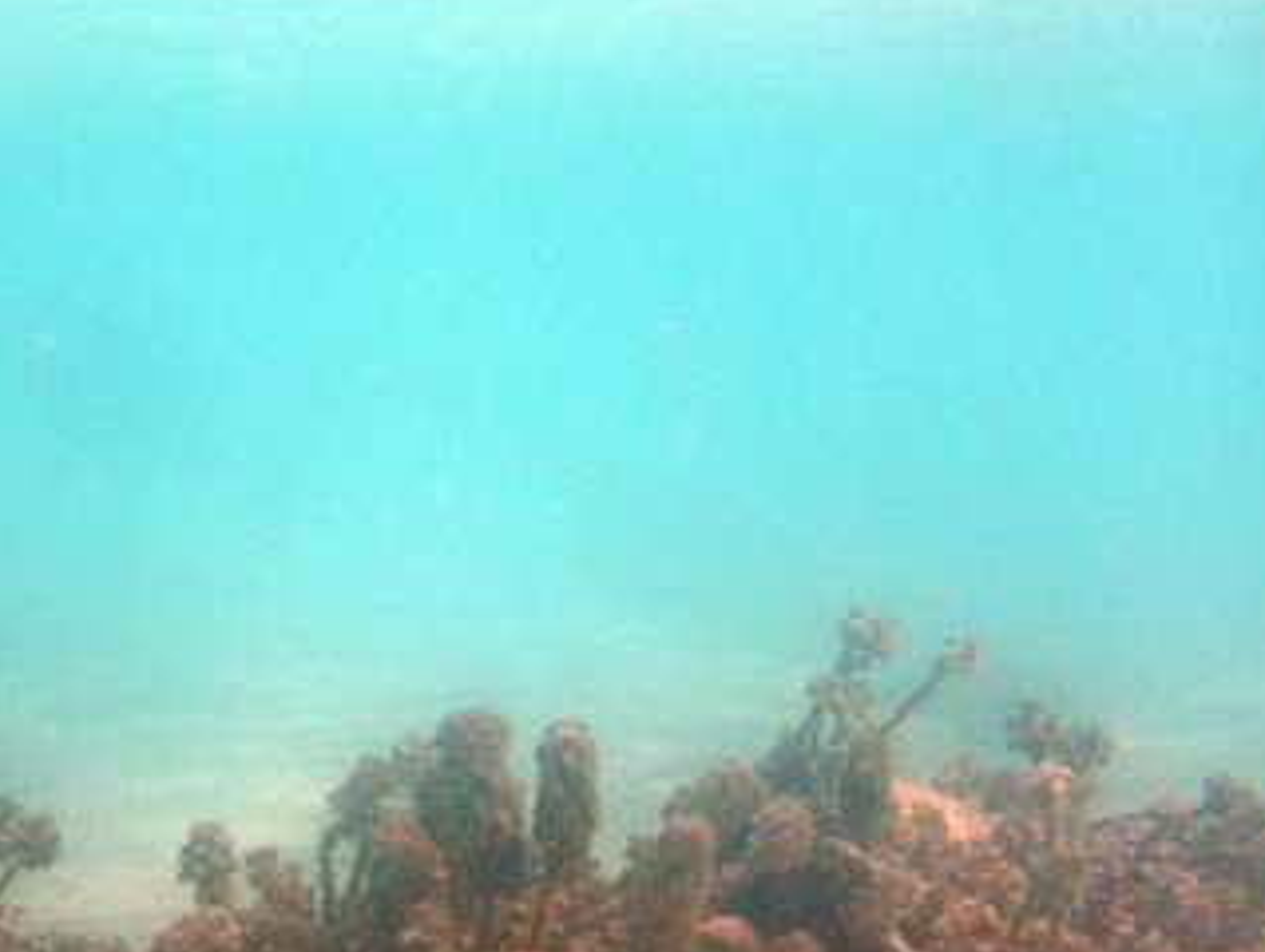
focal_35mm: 73
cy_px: 543
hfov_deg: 26.5
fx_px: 2671
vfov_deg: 20.2
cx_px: 420
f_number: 6.4
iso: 100
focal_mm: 8
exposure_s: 1/281
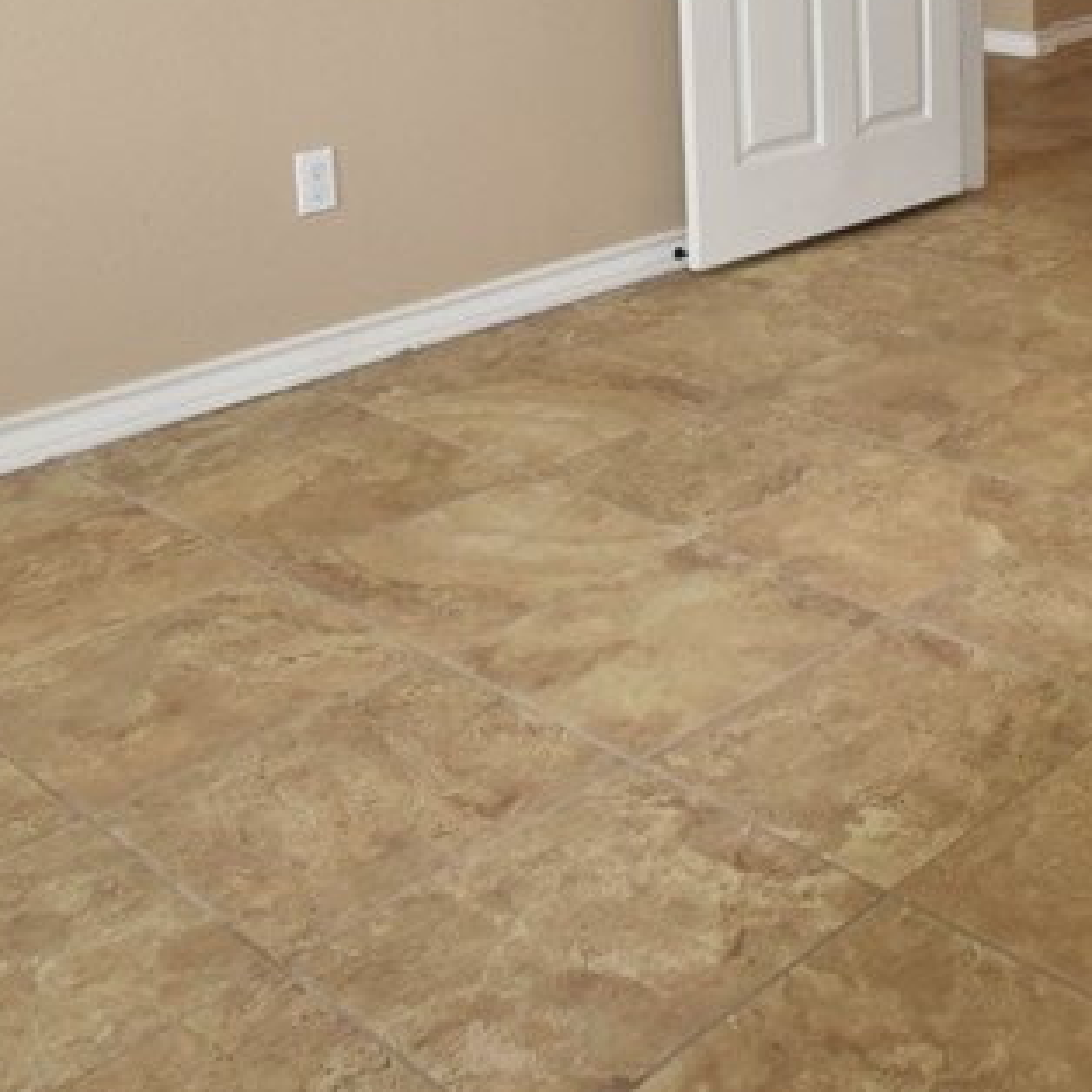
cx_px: 1235
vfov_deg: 32.3
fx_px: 1677
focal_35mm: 47
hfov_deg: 31.5
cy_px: -73
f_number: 8
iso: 1000
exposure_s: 1/60
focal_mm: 16
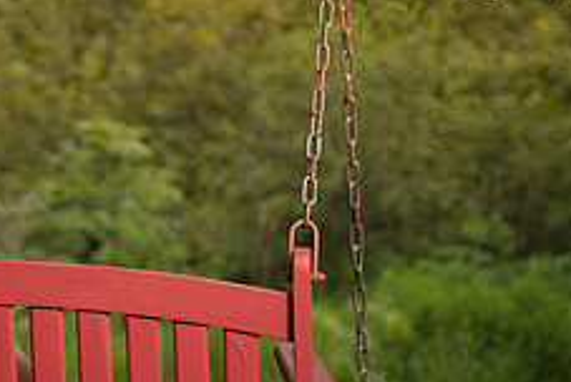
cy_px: 315
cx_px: -50
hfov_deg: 13.6
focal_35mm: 148
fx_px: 2350
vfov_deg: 9.3
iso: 100
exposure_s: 1/80
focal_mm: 58
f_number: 2.8
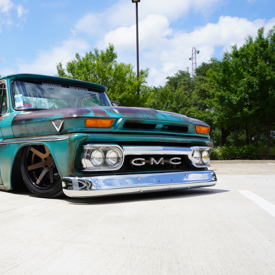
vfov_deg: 42.8
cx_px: 67
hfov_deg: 41.5
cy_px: 139
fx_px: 351
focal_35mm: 39
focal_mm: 20
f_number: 10
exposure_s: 1/160
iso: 100
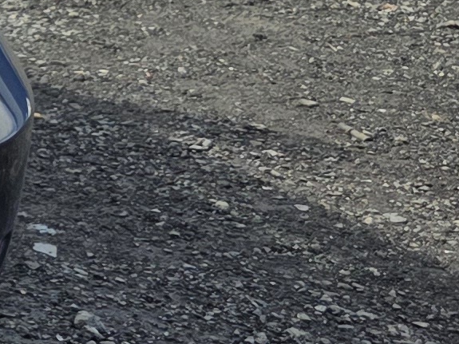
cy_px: -342
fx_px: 2121
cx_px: -900
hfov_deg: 9.7
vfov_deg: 8.8
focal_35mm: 160
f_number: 1.7
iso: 80
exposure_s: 1/6150
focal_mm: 6.3
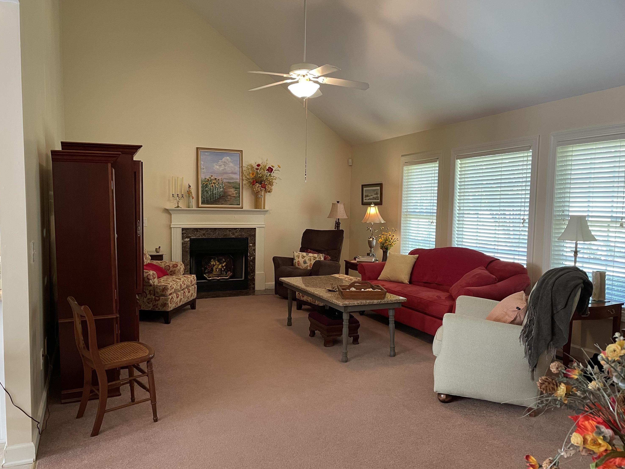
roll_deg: +0.3
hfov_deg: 65.3
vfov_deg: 51.4
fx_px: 488
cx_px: 301
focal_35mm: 27
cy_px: 235
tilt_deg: -4.3
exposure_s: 1/60
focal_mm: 4.2
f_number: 1.6
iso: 200
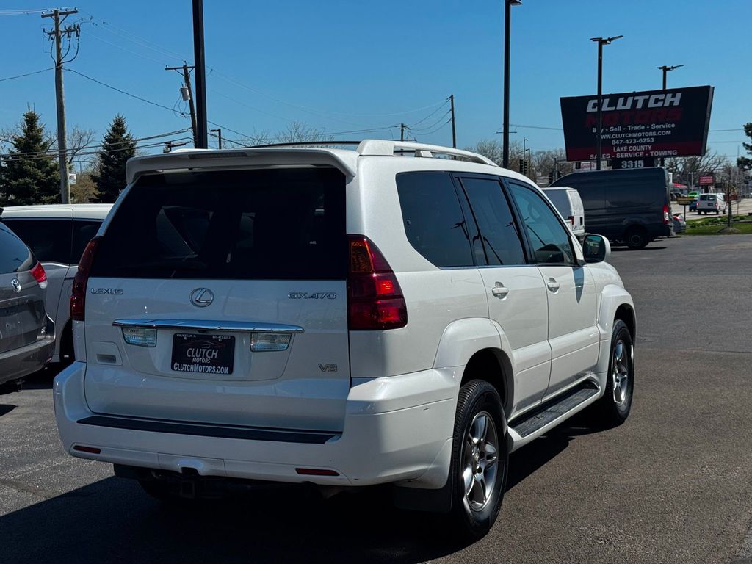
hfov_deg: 39.7
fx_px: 1043
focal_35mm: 48
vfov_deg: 30.3
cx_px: 376
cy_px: 282
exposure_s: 1/7092
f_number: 1.78
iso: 64
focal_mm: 6.76
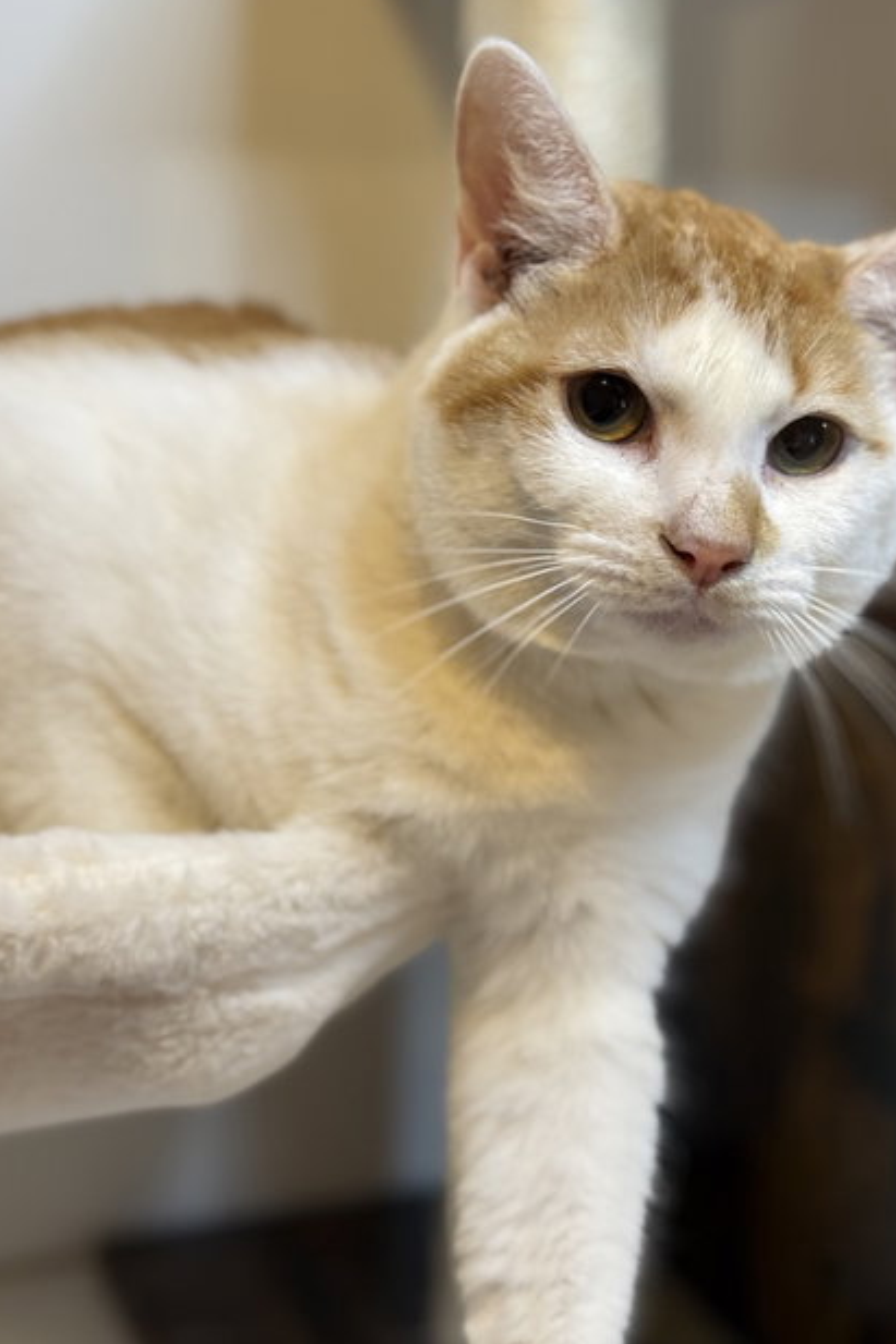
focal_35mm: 54
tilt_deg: -11.1
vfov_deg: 36.9
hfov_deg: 25.0
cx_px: 523
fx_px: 2017
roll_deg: -1.4
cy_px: 663
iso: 160
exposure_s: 1/60
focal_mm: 6.76
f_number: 1.78
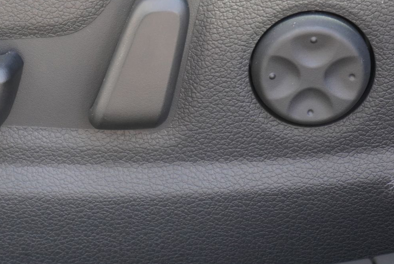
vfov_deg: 9.1
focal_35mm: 151
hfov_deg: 13.5
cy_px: 51
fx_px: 1654
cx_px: 69
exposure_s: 1/80
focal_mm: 50
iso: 1000
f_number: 5.6
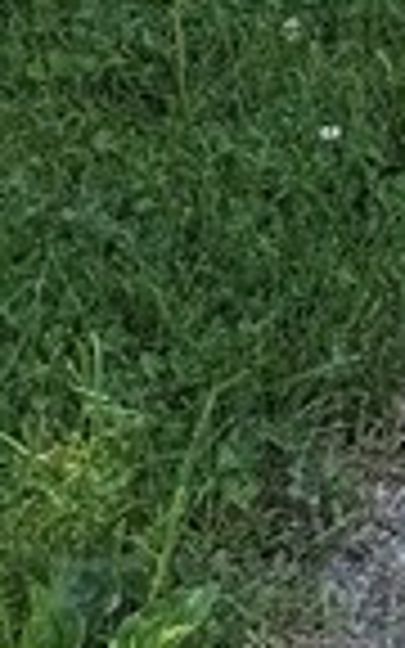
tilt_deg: -6.0
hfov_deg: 6.4
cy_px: -1166
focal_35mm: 181
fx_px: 3196
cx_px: 1336
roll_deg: -1.5
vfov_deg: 9.5
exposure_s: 1/1721
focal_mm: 6.76
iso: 80
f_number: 1.78
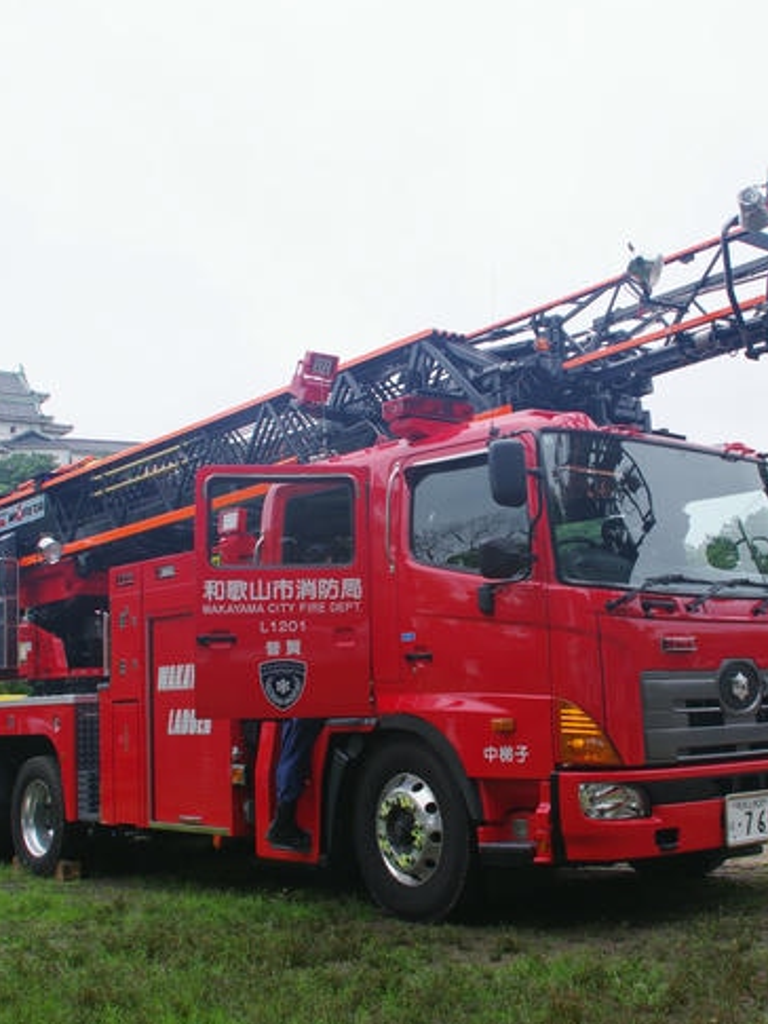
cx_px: 454
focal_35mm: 44
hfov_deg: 32.8
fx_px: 1301
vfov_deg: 42.9
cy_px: 512
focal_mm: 20
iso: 250
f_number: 8
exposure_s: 1/250
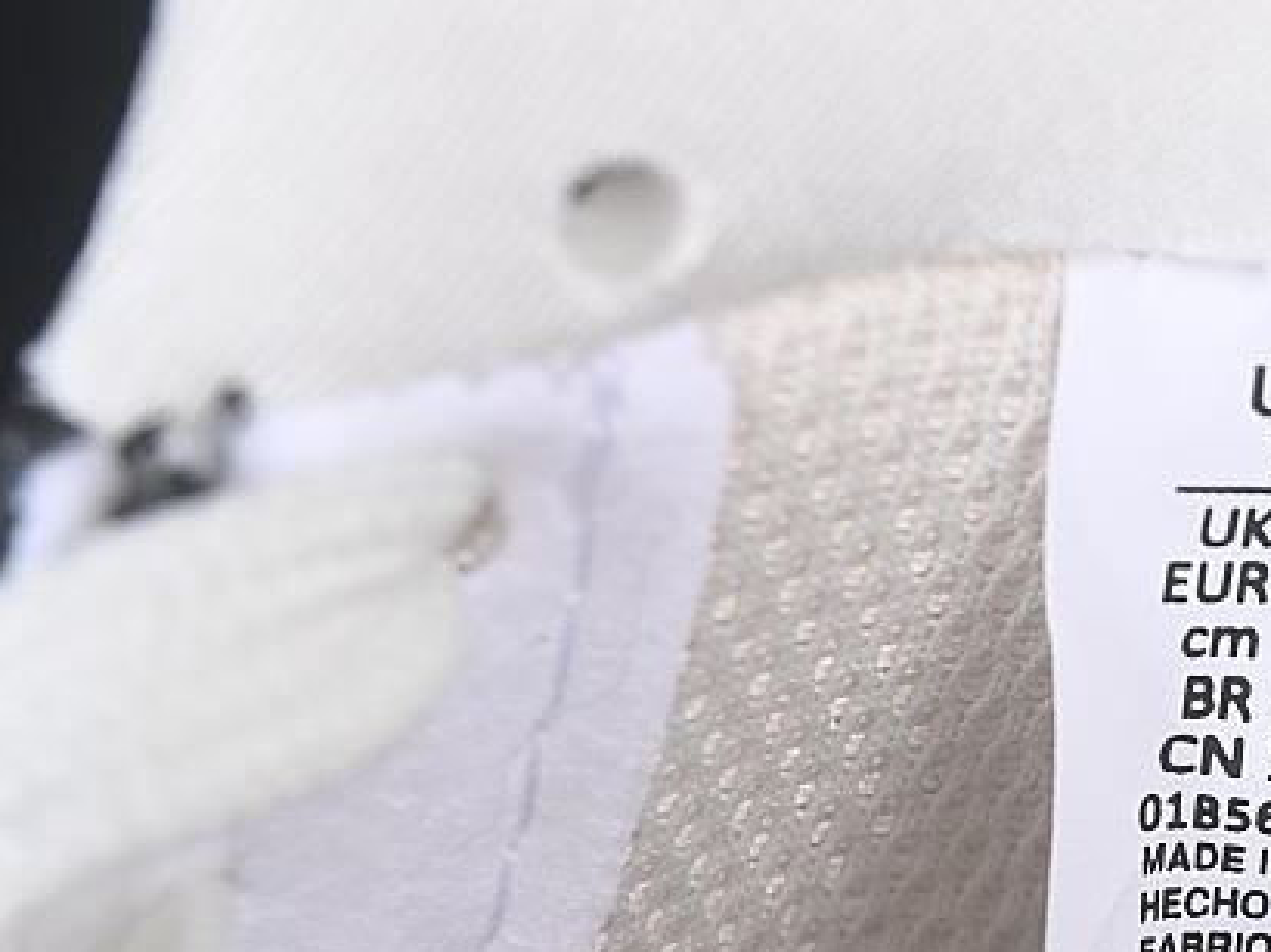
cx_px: 1671
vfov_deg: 7.8
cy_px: 843
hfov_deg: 10.2
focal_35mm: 190
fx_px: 6972
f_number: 7.1
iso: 160
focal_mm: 50
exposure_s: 1/80
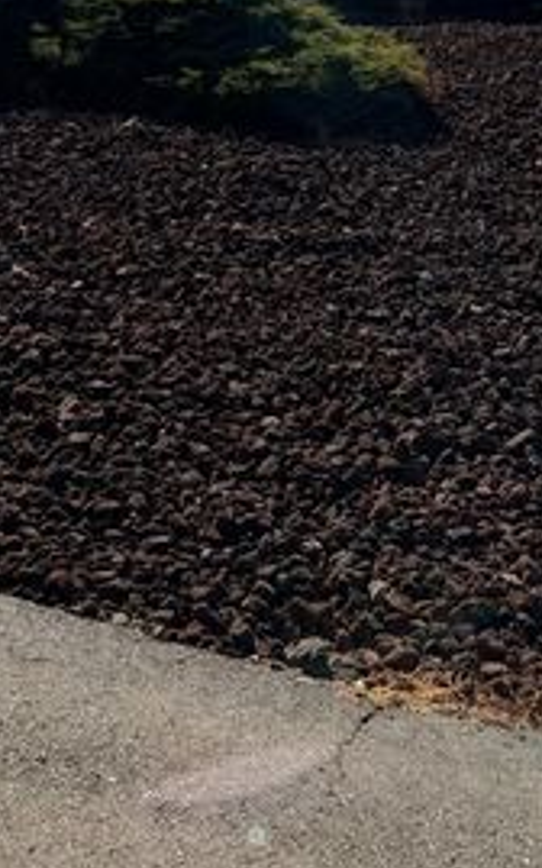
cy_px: -200
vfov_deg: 28.0
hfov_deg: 20.0
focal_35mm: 63
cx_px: -6
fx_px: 1490
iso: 80
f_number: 1.78
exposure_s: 1/7353
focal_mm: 6.76
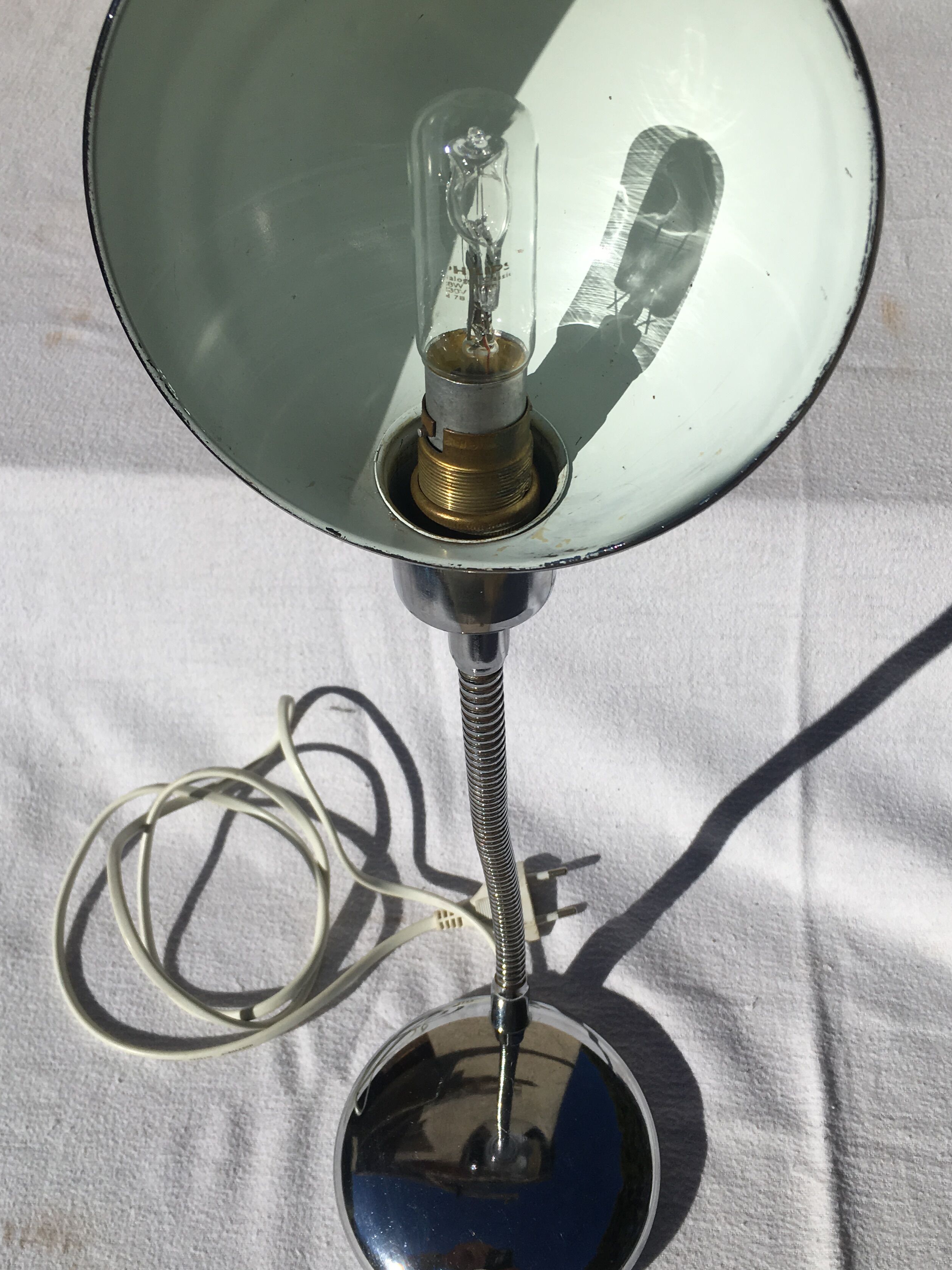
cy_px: 663
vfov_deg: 52.6
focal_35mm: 35
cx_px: 464
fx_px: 1283
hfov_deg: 40.7
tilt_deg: -55.1
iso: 25
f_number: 2.2
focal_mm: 4.15
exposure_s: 1/5917
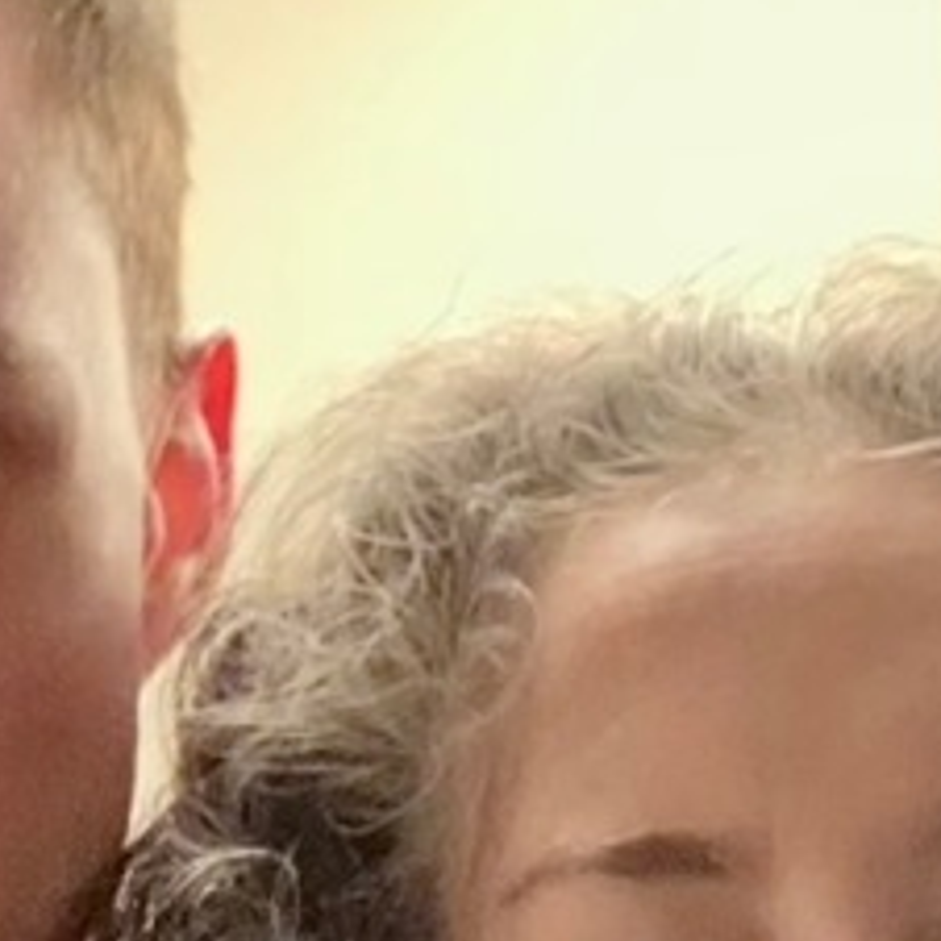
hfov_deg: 17.3
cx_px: 304
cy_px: 989
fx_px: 3076
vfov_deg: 16.9
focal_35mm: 100
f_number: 2.2
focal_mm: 2.71
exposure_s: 1/15
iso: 1000
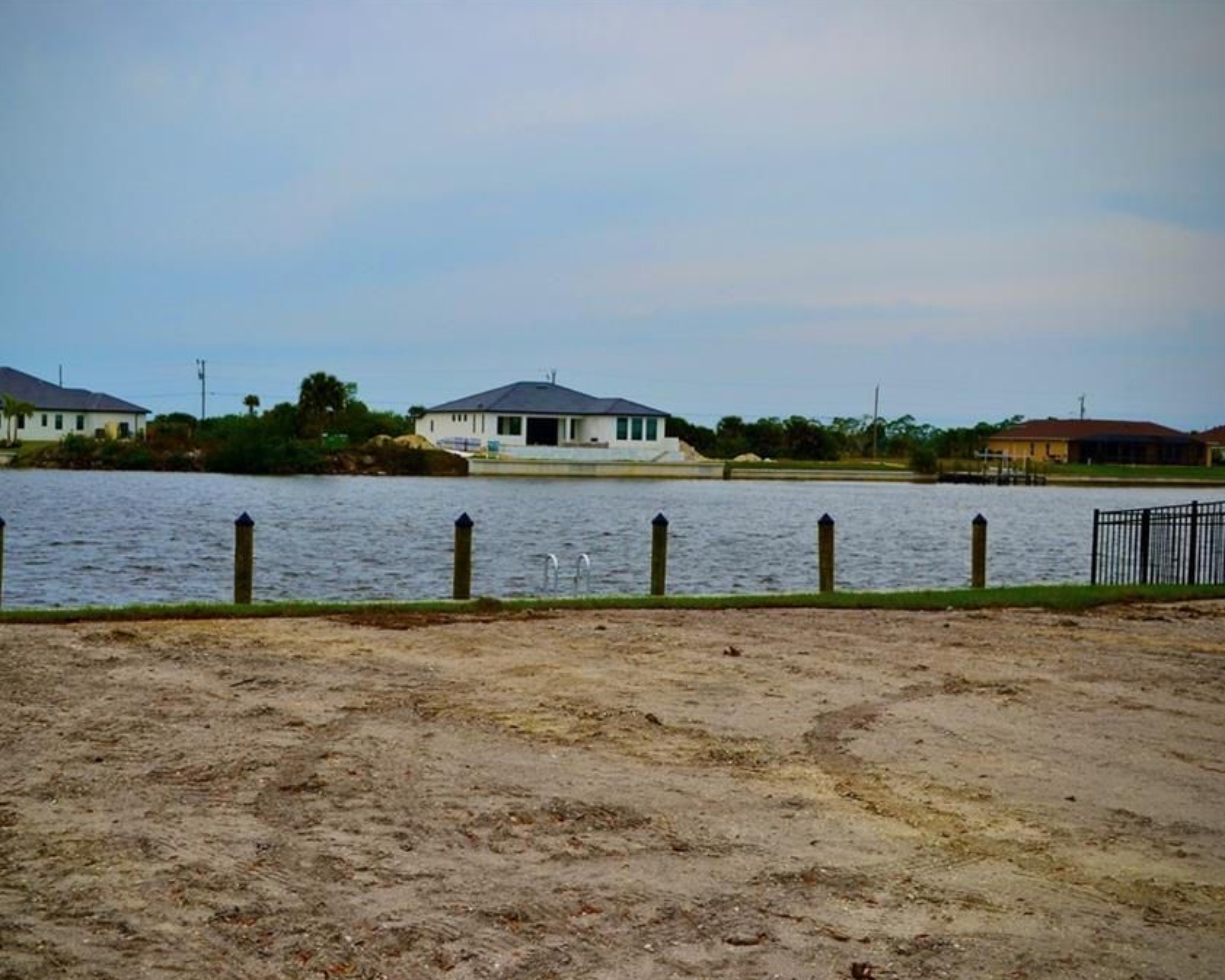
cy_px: 491
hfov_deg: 38.7
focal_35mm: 48
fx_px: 1740
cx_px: 559
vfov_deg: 31.5
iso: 100
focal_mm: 28
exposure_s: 1/250
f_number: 8
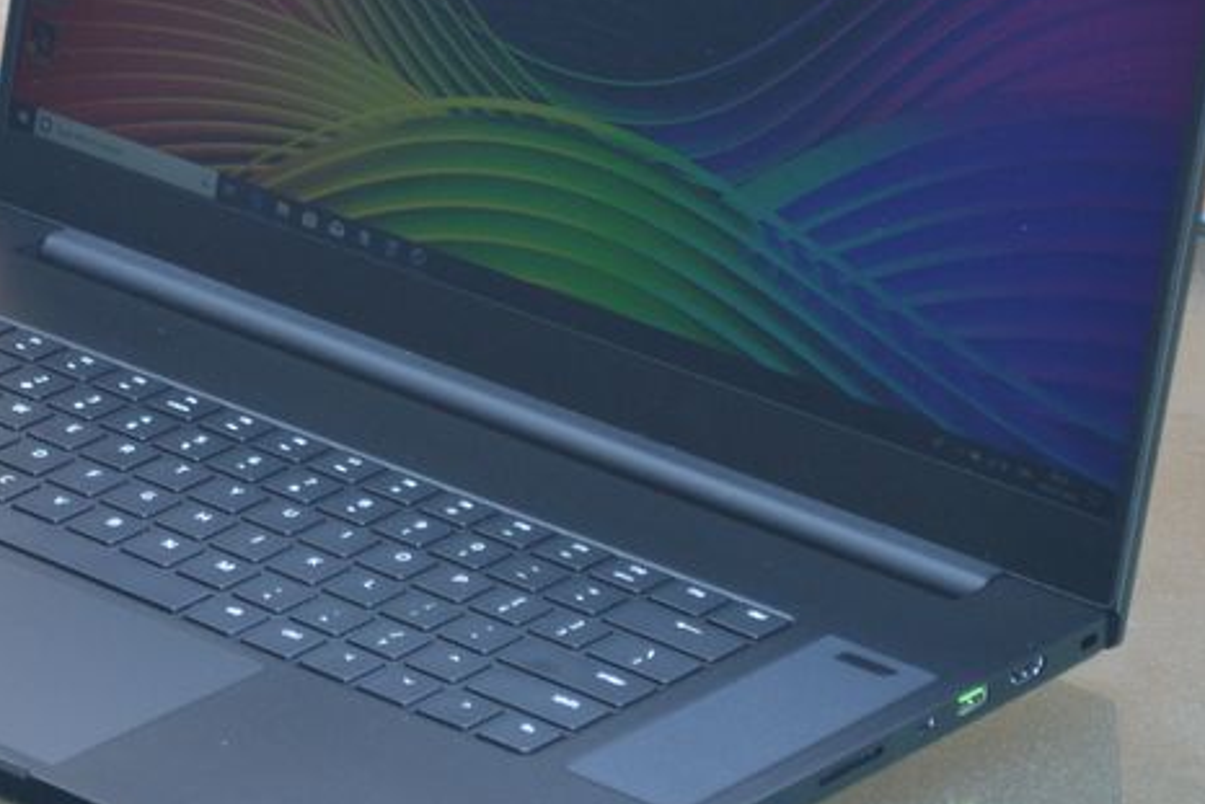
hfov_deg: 9.1
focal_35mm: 226
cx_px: 199
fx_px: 7579
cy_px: 110
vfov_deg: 6.1
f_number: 5.6
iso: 400
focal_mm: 55
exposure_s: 1/100
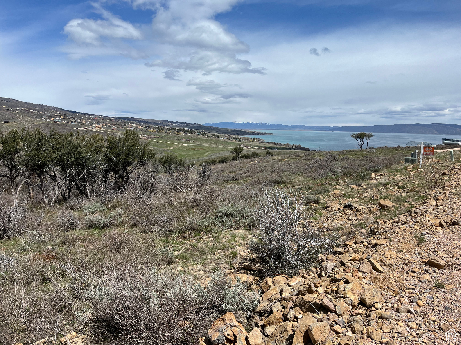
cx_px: 230
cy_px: 172
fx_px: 346
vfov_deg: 53.1
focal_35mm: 26
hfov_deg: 67.3
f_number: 1.6
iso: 50
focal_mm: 5.1
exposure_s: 1/6173
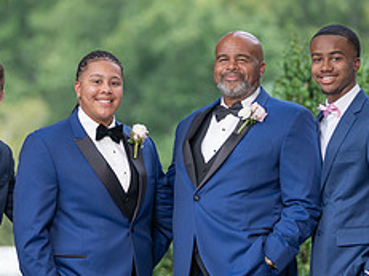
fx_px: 3569
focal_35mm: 335
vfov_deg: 4.4
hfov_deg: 5.9
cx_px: 138
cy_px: 219
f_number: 2.8
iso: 50
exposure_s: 1/400
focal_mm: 128
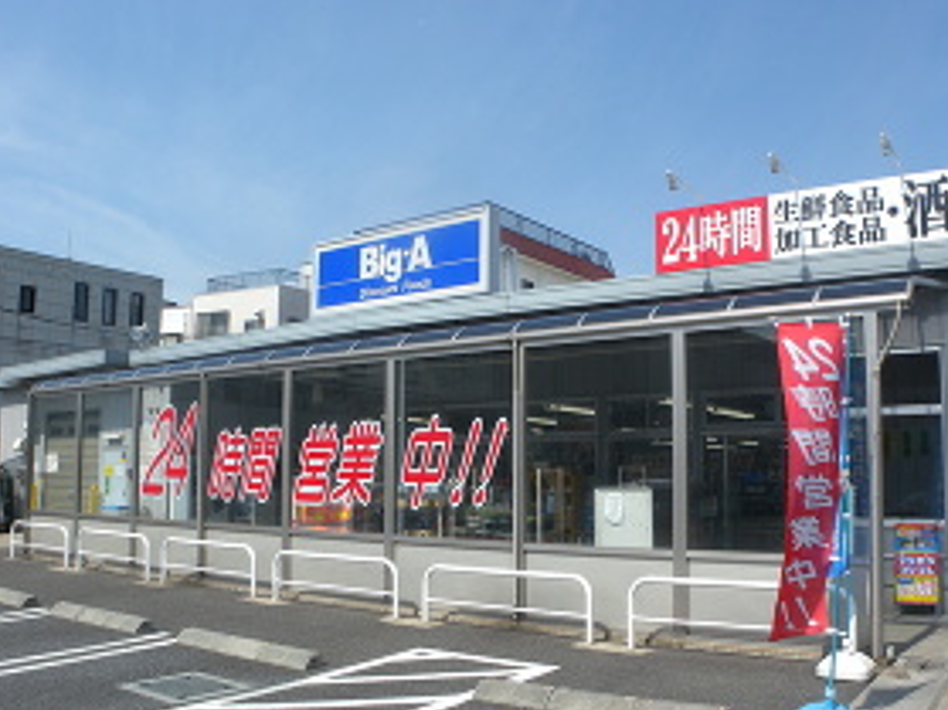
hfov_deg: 46.8
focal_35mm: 40
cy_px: 387
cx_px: 513
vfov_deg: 35.9
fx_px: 1095
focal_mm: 6.7
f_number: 5.3
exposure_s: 1/300
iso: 64
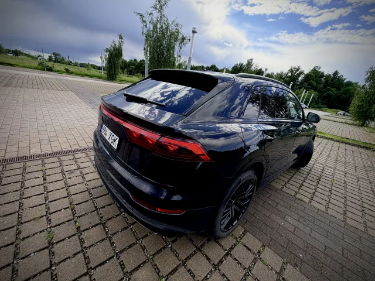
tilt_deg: -21.0
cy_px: 140
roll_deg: -9.0
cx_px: 188
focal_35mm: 14
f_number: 2.2
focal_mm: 2.22
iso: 50
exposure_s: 1/502
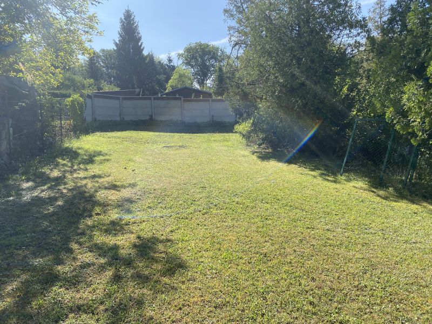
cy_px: 162
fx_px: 324
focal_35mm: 26
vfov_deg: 53.1
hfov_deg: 67.3
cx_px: 216
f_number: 1.8
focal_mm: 4.25
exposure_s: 1/1316
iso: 32
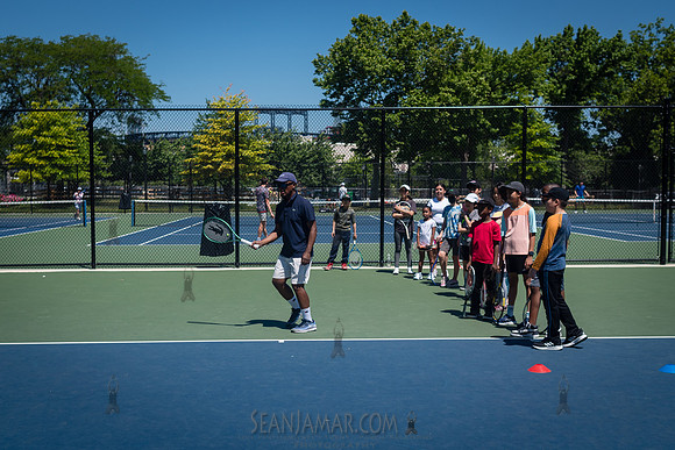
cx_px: 313
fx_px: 883
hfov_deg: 41.8
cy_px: 239
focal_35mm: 47
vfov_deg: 28.6
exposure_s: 1/2500
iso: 200
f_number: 4
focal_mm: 35
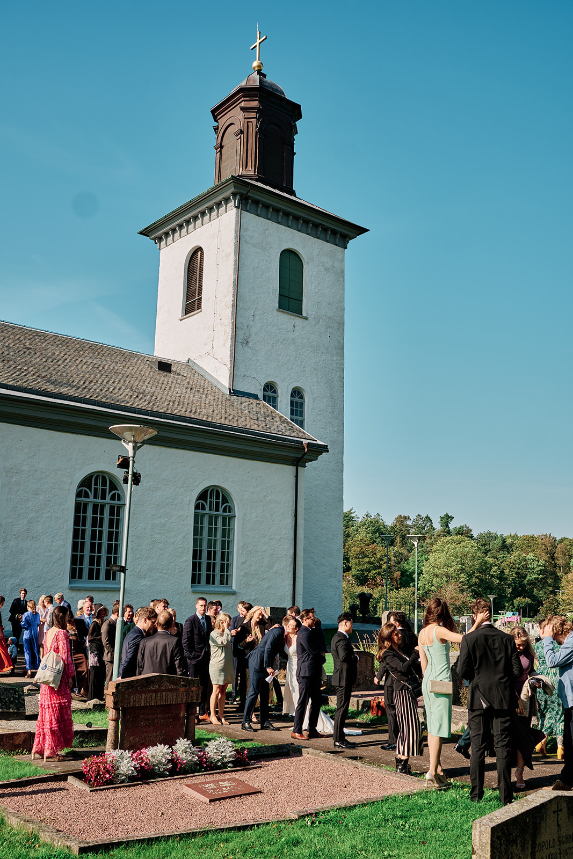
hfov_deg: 37.9
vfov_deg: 54.4
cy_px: 430
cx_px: 286
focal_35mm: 35
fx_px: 835
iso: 125
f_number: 5.6
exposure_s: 1/420
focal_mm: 23
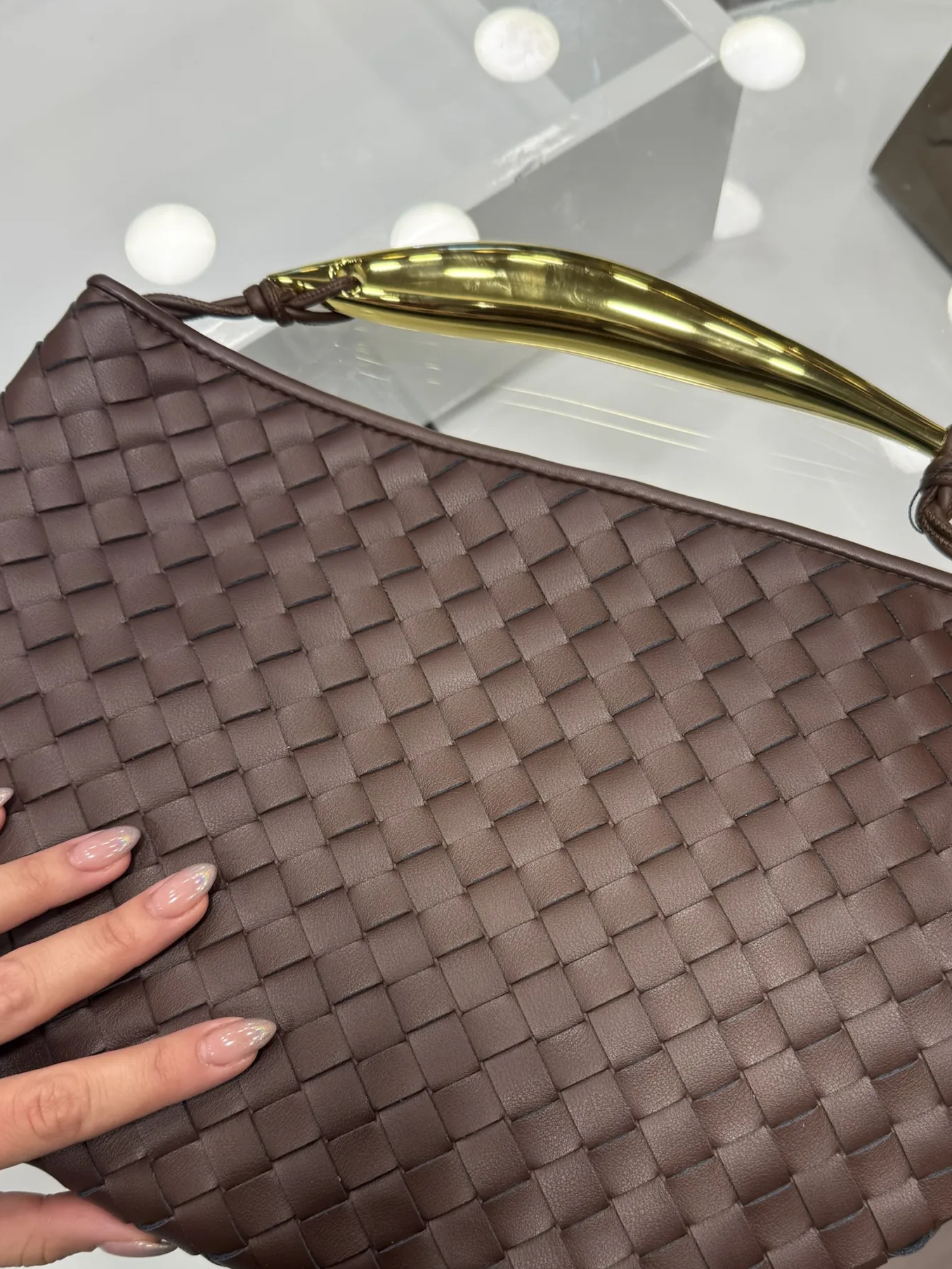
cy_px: 767
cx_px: 530
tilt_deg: -75.5
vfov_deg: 53.5
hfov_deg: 41.7
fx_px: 1247
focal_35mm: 34
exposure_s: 1/100
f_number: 1.78
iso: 80
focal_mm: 6.76
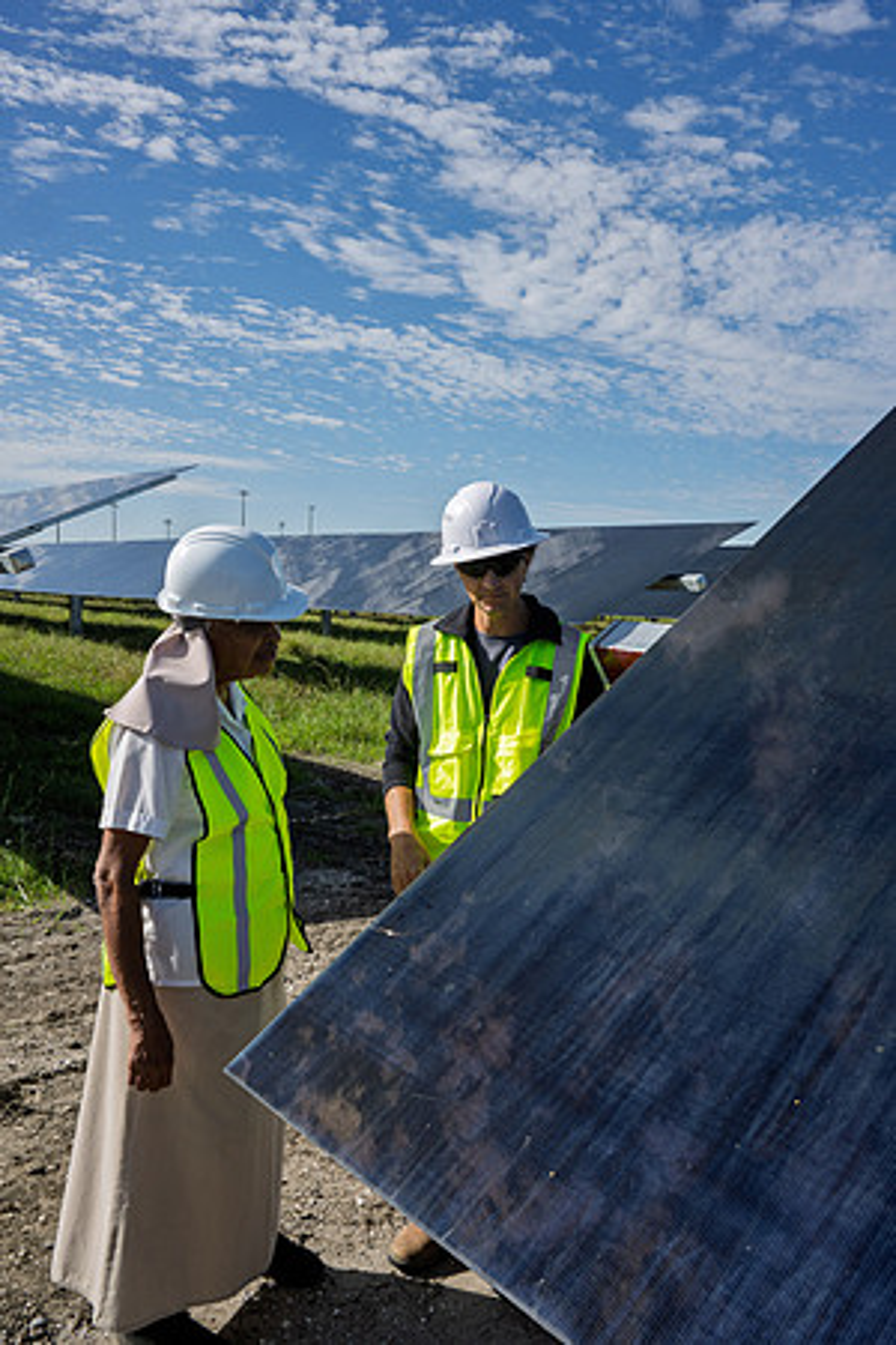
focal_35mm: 28
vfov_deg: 65.5
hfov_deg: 46.4
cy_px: 672
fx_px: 1045
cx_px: 448
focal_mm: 28
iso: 200
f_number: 14
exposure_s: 1/320
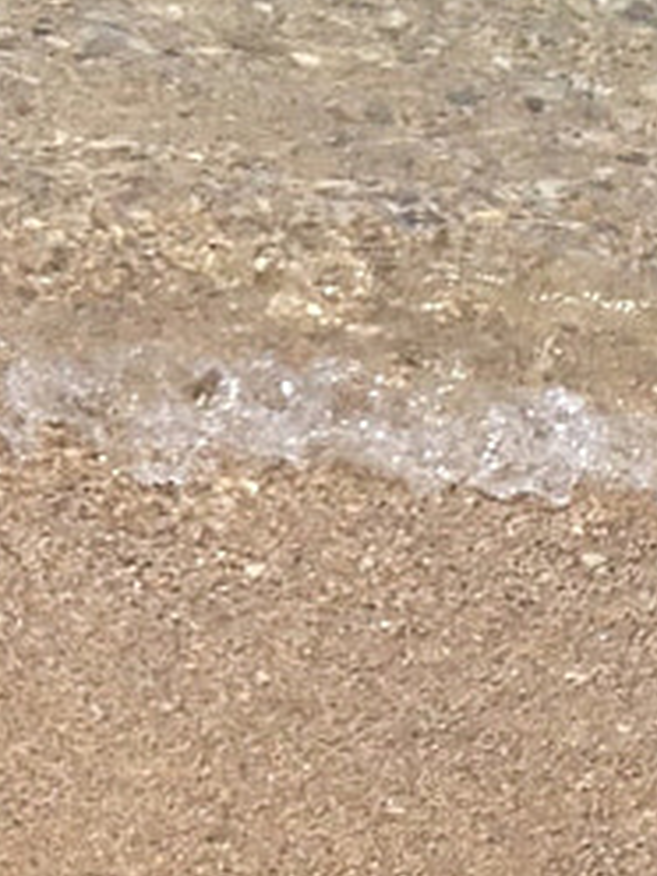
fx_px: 5719
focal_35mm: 226
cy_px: -212
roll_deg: -4.1
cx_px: -512
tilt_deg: -22.0
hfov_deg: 6.4
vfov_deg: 8.6
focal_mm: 4.28
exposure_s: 1/2513
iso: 50
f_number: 2.4
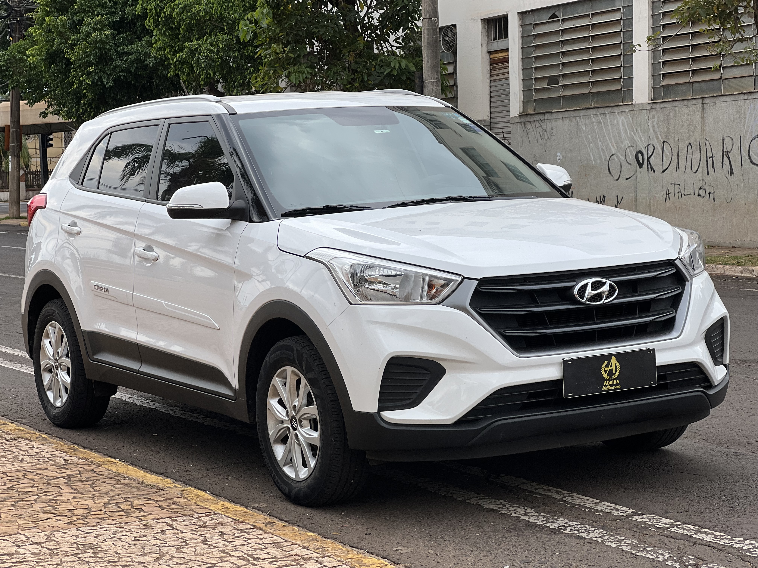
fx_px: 1686
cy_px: 284
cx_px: 379
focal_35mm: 77
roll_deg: +1.6
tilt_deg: -2.1
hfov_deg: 25.3
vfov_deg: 19.1
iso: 25
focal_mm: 9
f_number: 2.8
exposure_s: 1/282
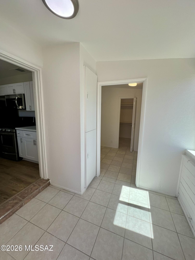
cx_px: 98
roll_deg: +0.5
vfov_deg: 106.2
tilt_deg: -8.9
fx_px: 98
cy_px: 130
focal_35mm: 13
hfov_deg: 89.9
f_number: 1.8
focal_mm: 1.57
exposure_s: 1/241
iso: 32
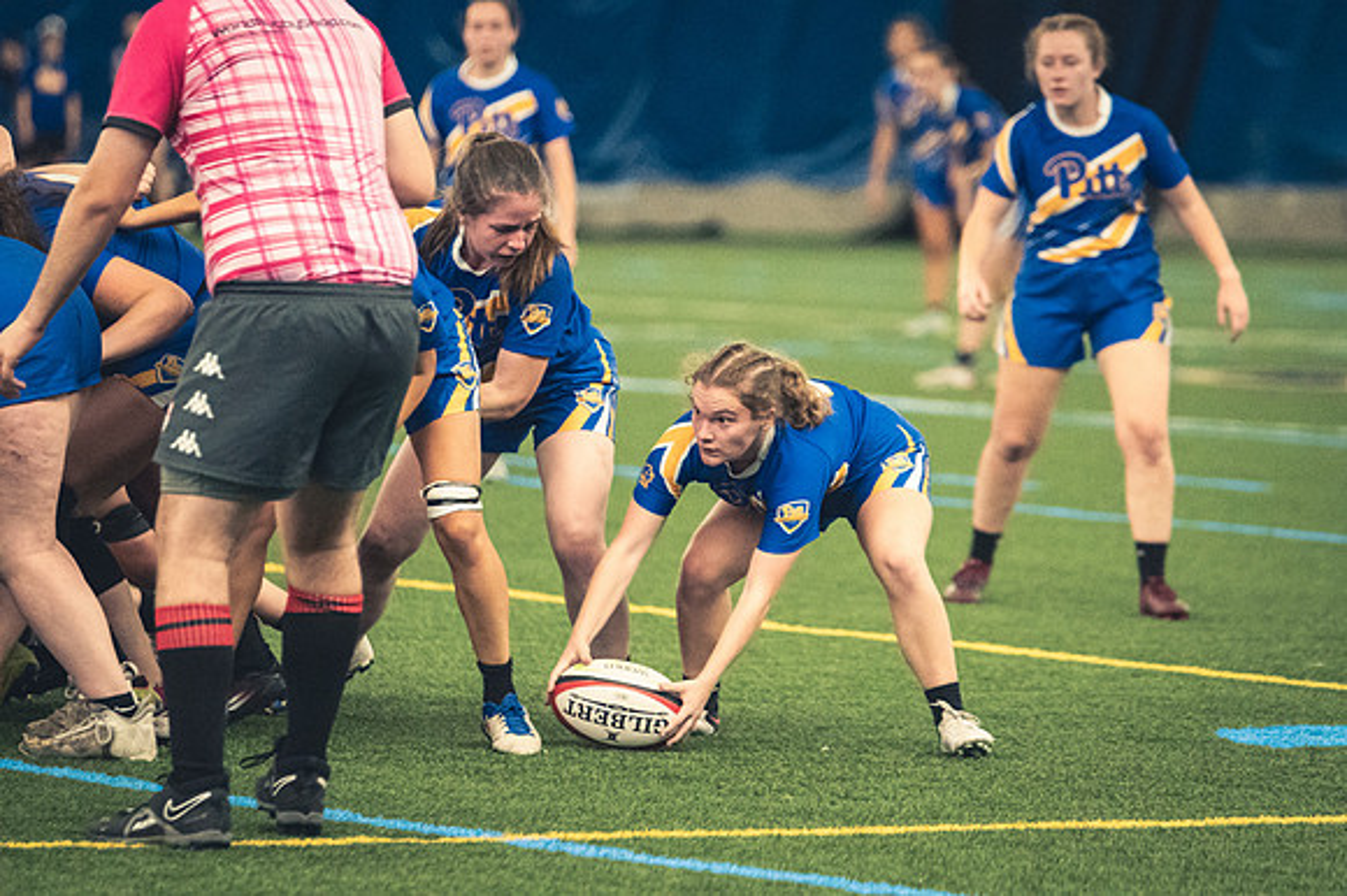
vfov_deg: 4.7
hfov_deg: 7.1
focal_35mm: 292
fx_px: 10919
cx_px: 674
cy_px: 448
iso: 12800
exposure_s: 1/500
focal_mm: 195
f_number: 2.8
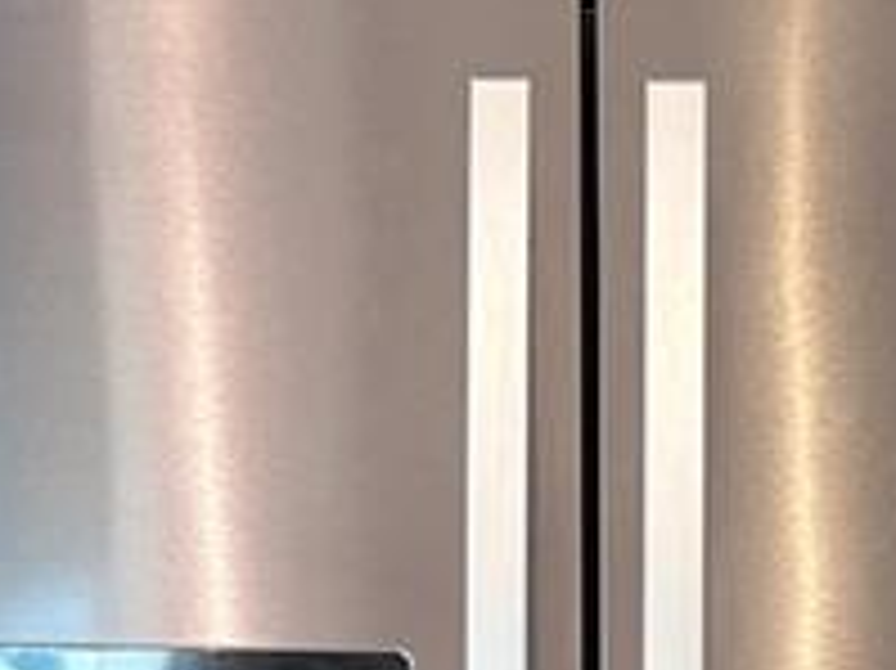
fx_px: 4061
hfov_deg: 12.5
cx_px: 855
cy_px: 958
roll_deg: -0.2
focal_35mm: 157
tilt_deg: -9.0
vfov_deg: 9.2
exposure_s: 1/60
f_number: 1.6
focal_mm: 5.96
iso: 160
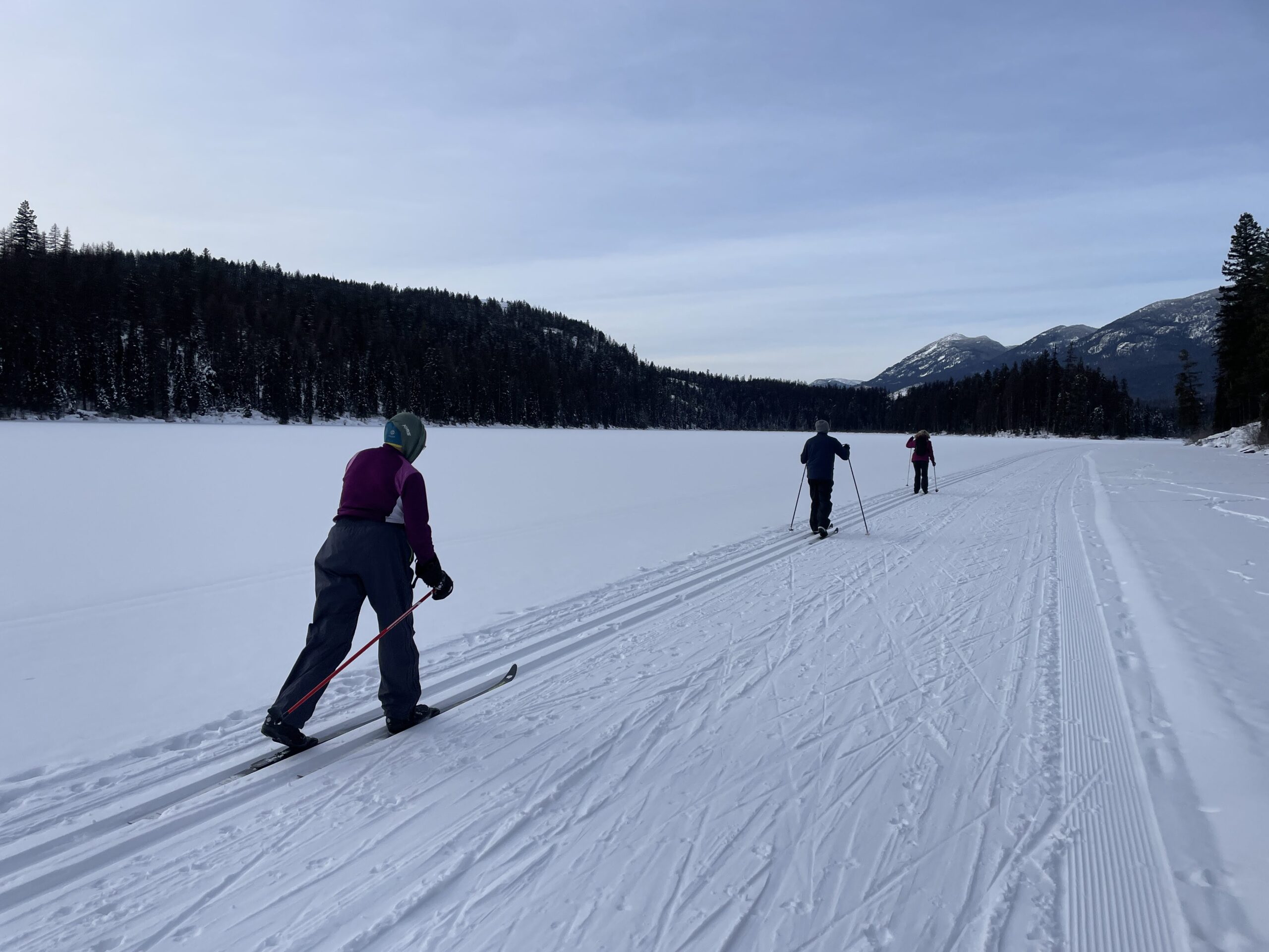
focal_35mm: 26
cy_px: 476
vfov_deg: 53.1
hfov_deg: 67.3
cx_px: 634
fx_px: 953
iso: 32
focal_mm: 4.2
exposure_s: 1/3401
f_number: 1.6
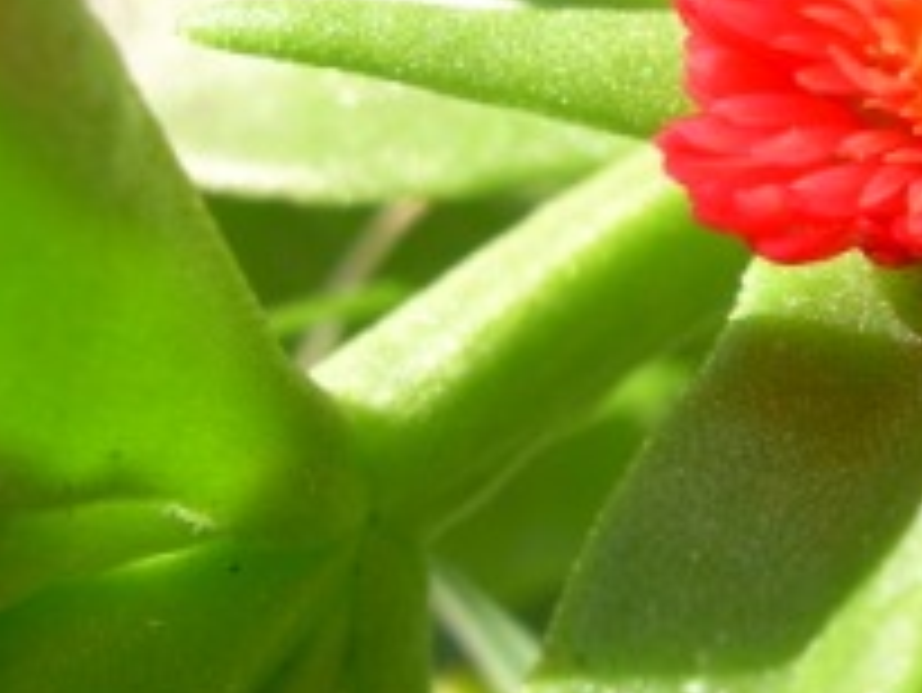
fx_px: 2212
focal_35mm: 83
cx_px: 931
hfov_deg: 22.6
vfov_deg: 17.4
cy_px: 0
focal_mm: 6.3
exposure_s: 1/125
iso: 50
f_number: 4.6
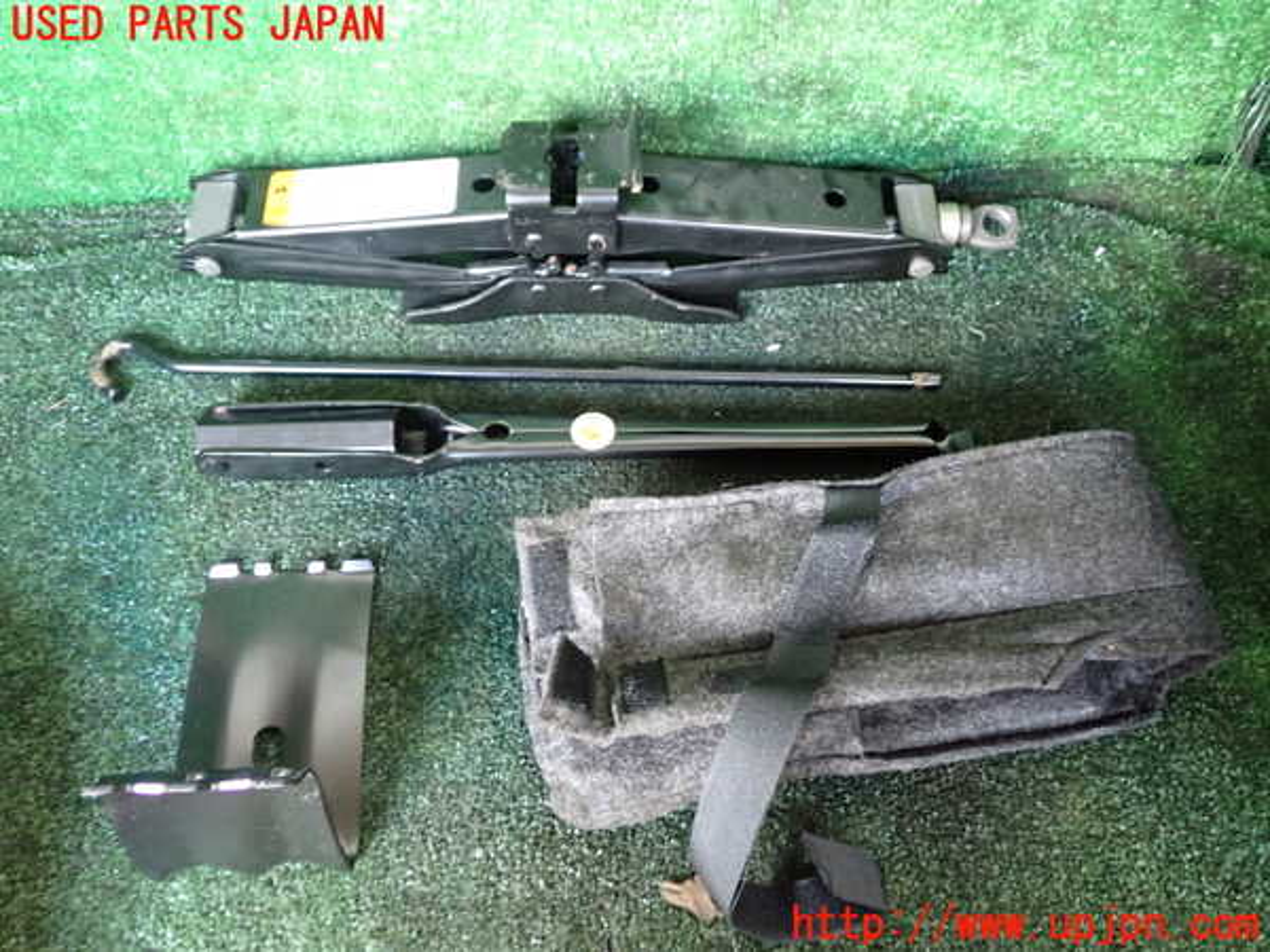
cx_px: 635
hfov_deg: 60.0
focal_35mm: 30
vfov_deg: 46.8
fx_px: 1101
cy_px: 476
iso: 640
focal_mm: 5.4
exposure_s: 1/30
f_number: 2.3
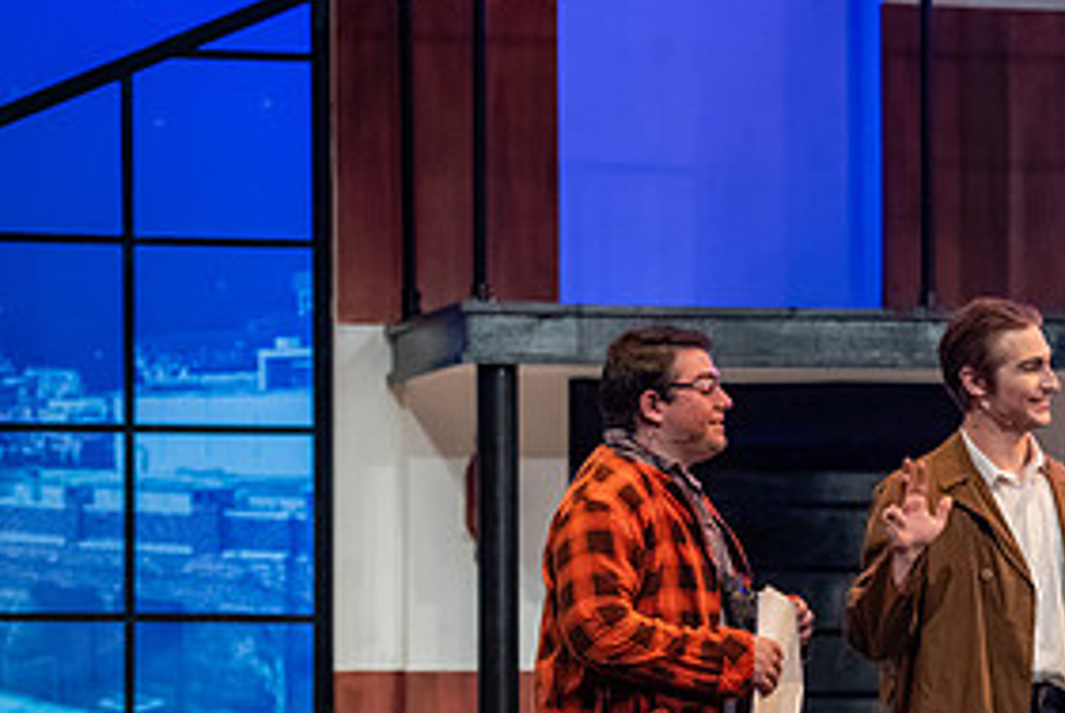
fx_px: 5804
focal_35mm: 196
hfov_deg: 10.4
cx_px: 1001
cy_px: 594
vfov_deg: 7.0
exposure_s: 1/200
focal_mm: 95
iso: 3200
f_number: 3.2
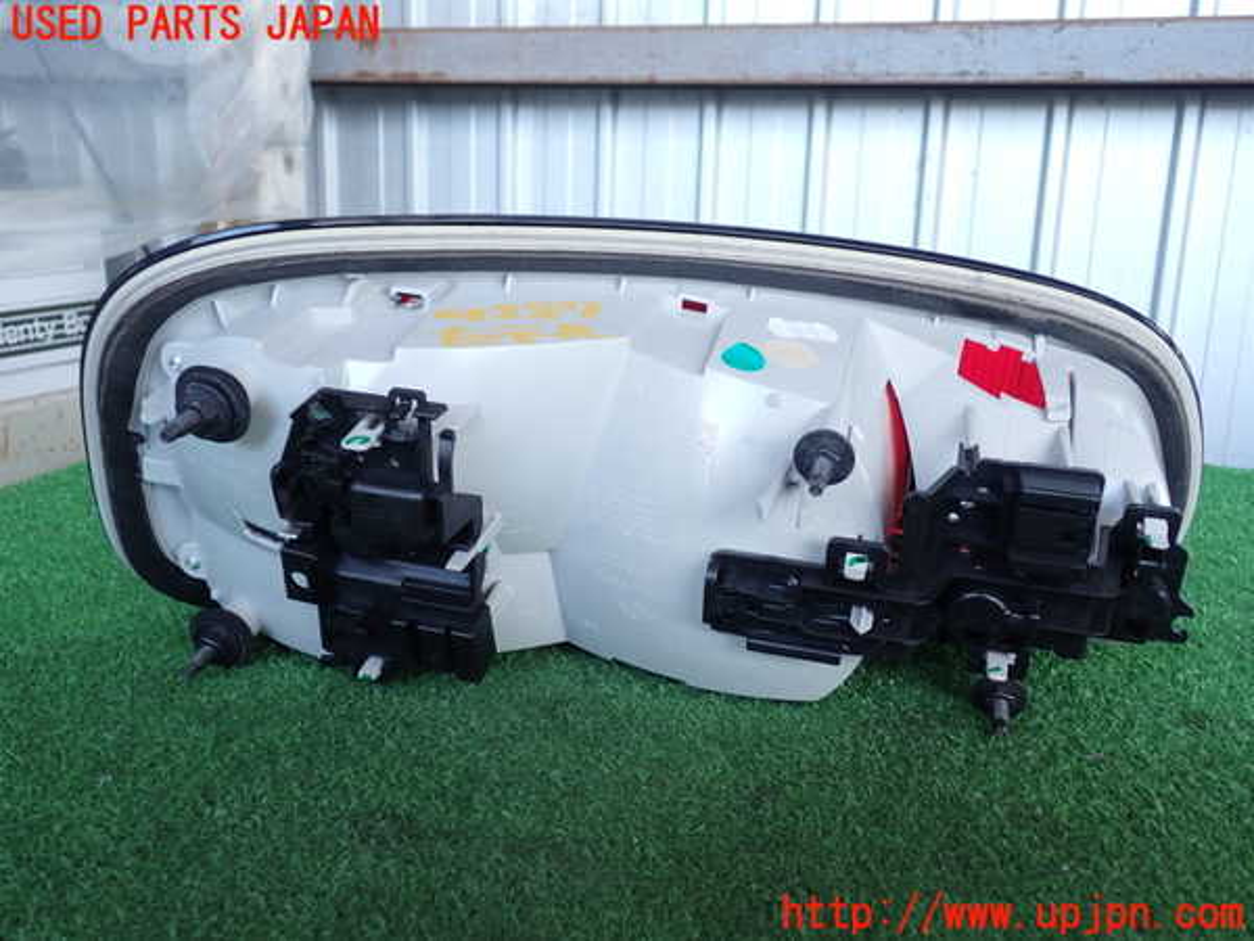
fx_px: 1159
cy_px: 470
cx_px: 627
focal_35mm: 32
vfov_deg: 44.2
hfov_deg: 56.8
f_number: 2.4
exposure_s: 1/60
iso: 100
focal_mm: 5.79
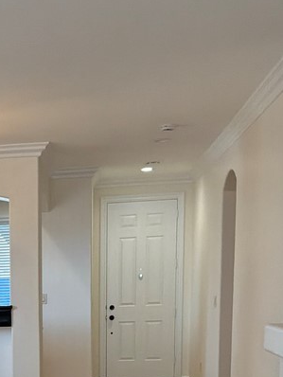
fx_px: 784
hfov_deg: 19.3
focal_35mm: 72
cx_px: -55
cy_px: 420
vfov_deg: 25.0
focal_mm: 3
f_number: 1.8
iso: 64
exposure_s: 1/120
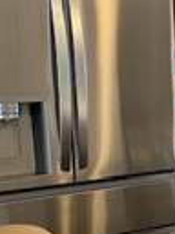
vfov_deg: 20.3
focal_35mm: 97
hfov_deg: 12.0
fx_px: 657
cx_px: 432
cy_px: 123
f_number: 1.8
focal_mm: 4.25
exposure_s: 1/60
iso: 125
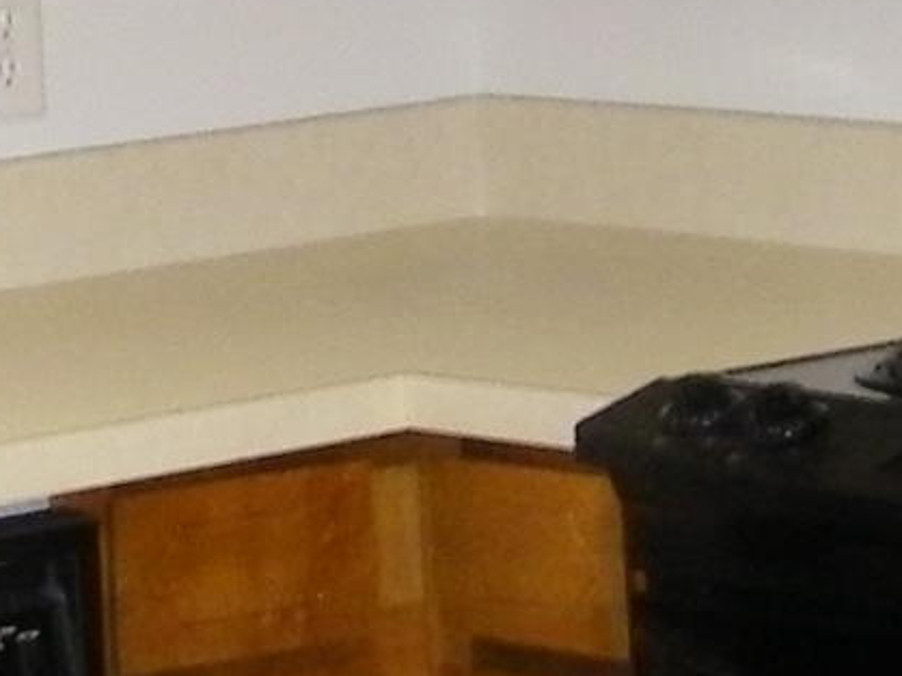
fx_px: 5235
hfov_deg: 9.8
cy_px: 346
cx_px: 170
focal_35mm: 201
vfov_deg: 7.4
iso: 200
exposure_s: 1/30
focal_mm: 5
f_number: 3.5
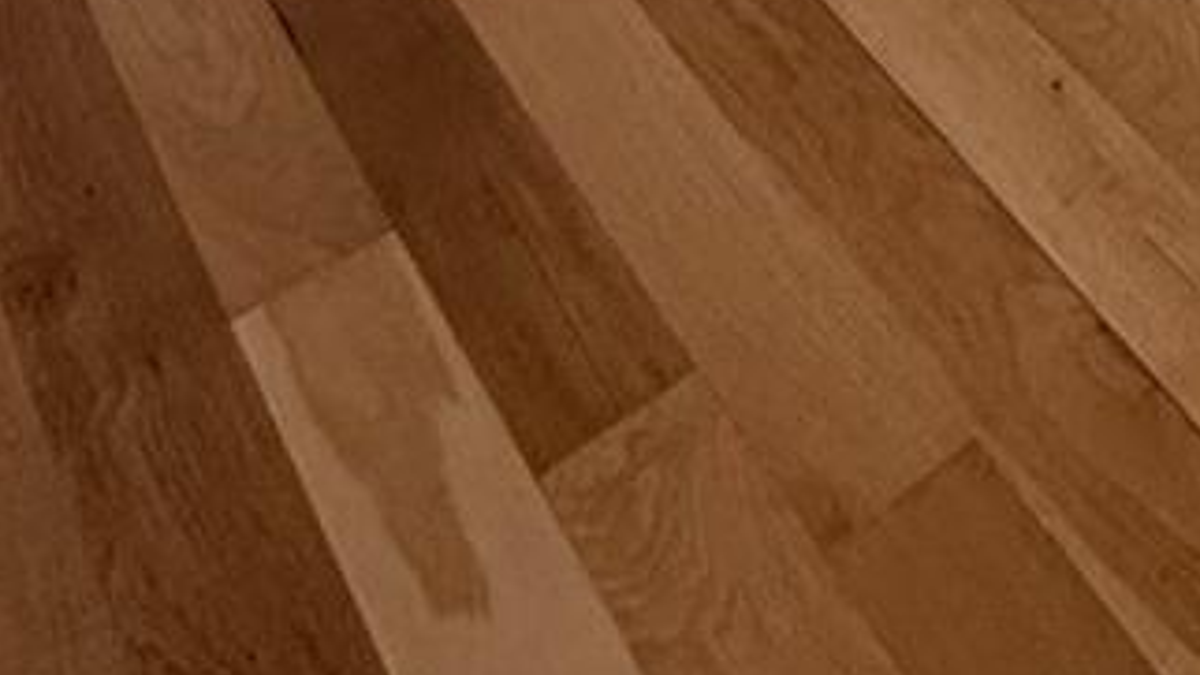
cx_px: 1880
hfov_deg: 23.0
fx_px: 2259
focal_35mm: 71
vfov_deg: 10.6
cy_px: -1436
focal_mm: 2.22
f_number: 2.2
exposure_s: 1/120
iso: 100
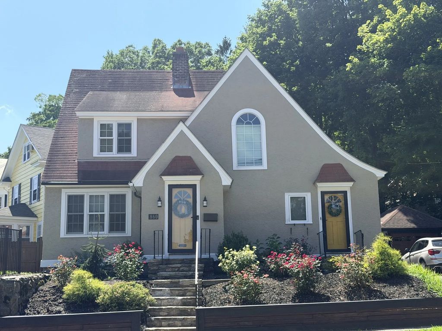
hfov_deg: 39.7
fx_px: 613
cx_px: 221
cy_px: 166
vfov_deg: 30.3
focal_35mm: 48
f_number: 1.78
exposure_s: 1/3378
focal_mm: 6.76
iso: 100
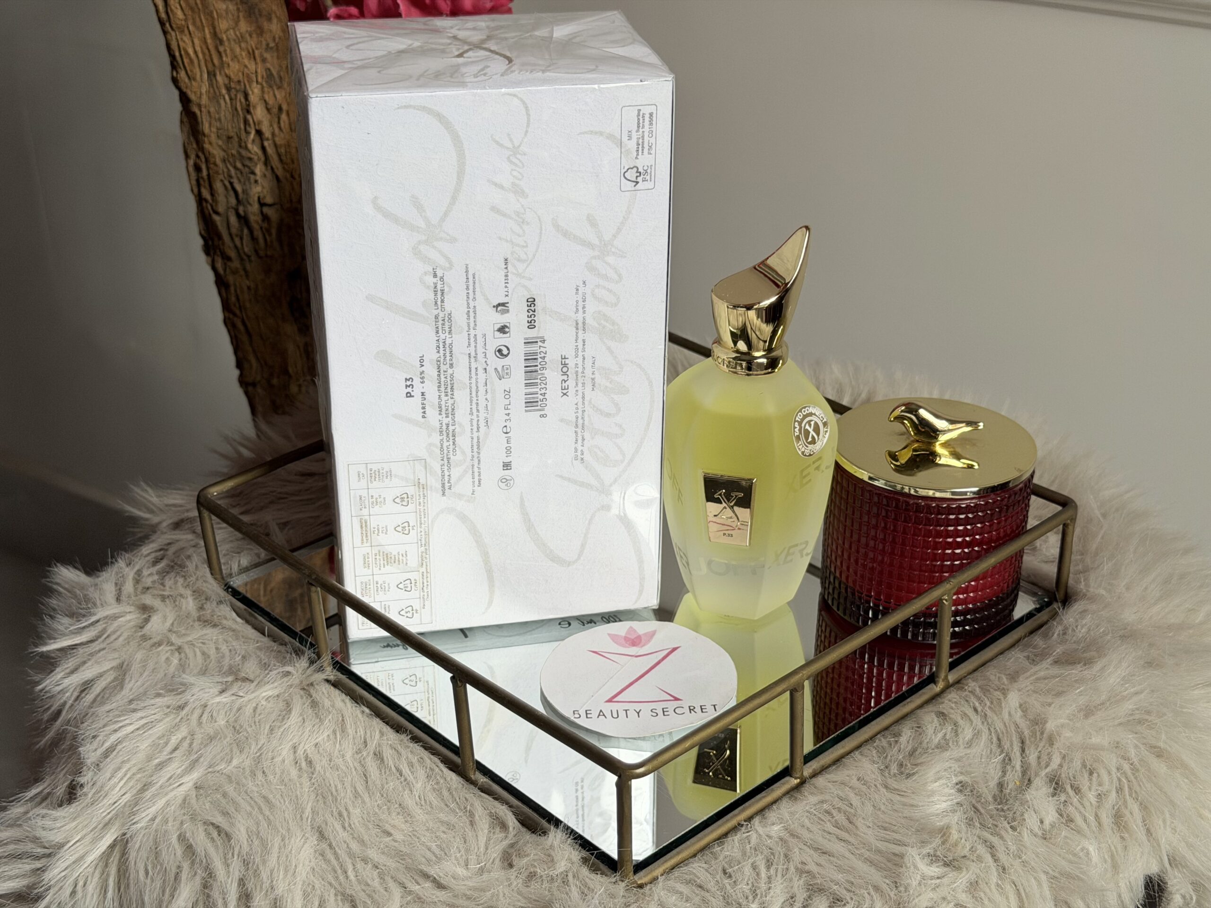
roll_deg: +1.3
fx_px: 1679
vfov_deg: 30.3
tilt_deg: -28.1
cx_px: 606
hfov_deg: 39.7
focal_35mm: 48
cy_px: 454
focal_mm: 6.76
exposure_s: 1/160
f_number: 1.78
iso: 50
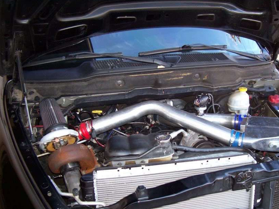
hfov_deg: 43.6
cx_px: 170
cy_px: 117
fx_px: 346
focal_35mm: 43
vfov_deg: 33.5
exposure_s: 1/112
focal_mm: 5.6
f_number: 2.7
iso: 140
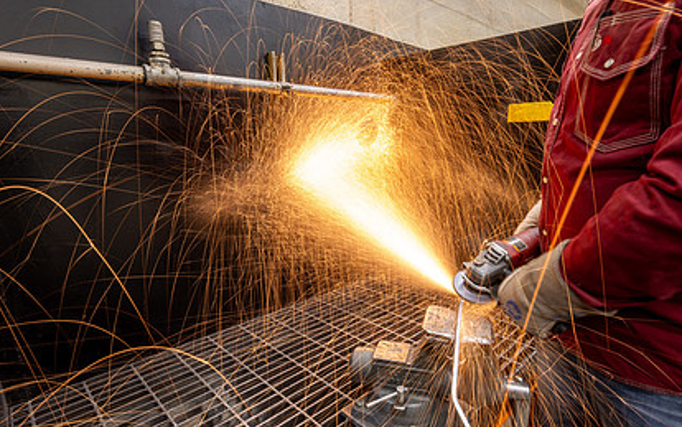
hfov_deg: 84.8
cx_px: 374
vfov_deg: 59.5
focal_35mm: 20
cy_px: 237
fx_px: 372
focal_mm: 14
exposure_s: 4
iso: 100
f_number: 18
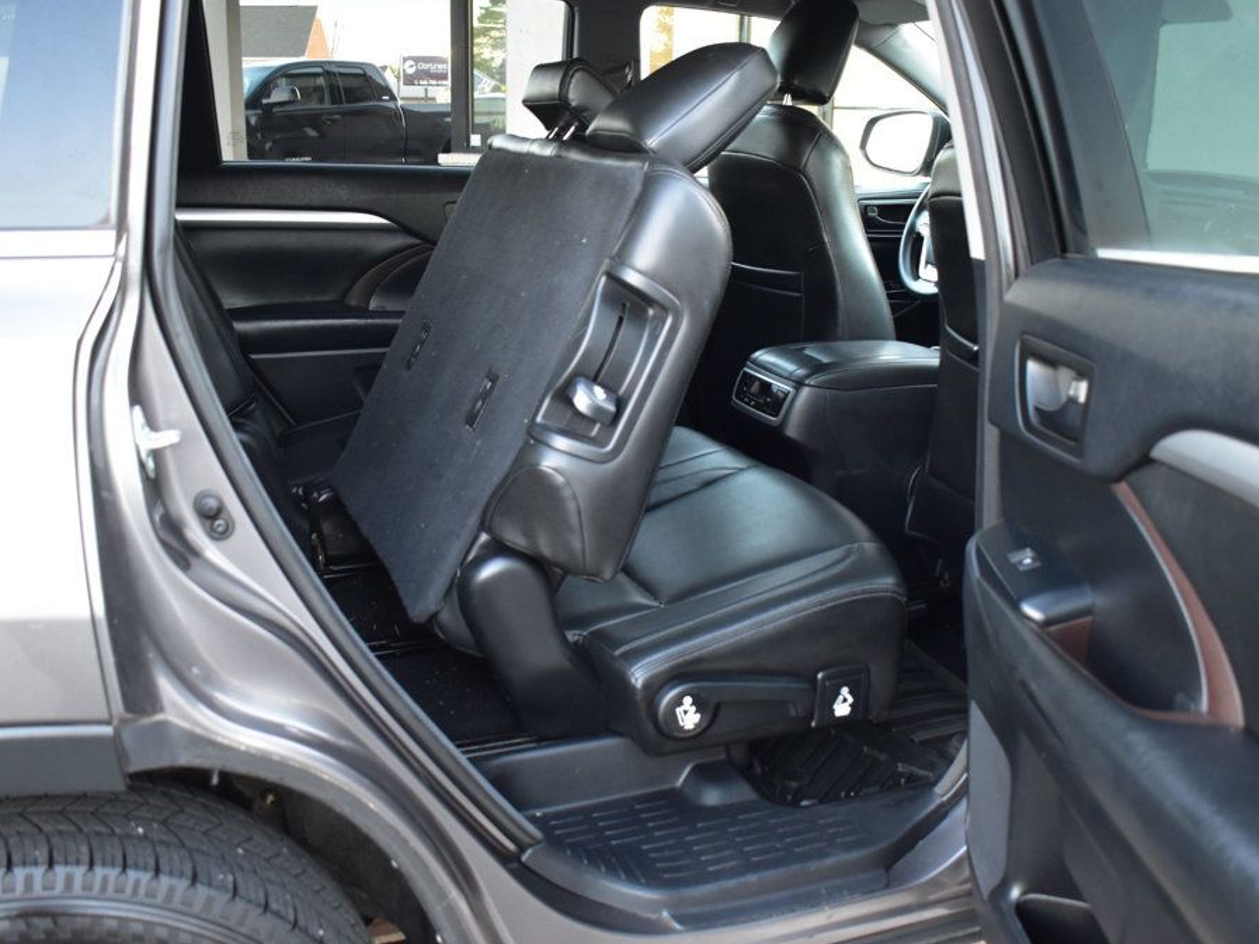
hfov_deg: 53.2
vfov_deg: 41.2
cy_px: 470
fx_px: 1257
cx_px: 613
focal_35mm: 35
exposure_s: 1/15
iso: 1600
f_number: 5
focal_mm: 21
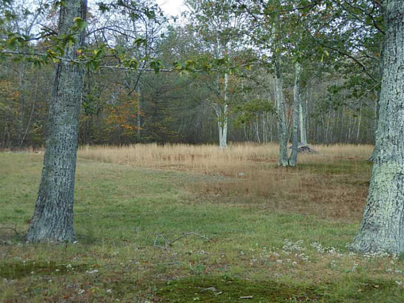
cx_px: 202
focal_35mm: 50
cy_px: 152
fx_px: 584
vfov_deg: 29.1
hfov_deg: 38.2
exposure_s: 1/160
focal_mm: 8.9
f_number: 4
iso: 80
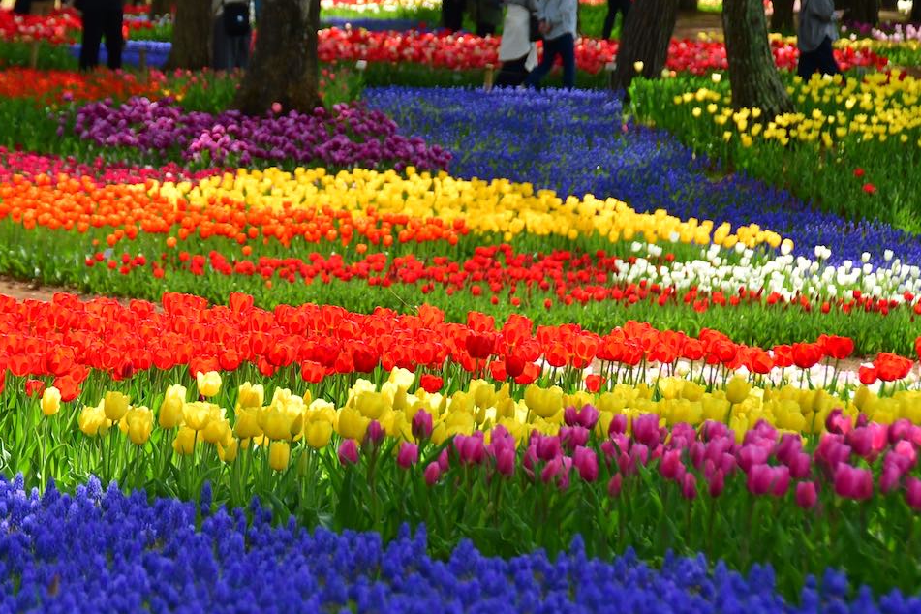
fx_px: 6779
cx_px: 207
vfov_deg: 5.2
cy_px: 279
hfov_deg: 7.8
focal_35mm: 265
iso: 640
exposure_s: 1/640
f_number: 8
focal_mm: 112
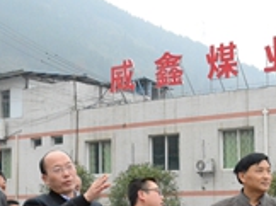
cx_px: 118
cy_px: 142
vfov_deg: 18.3
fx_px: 637
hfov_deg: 24.4
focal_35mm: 80
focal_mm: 18
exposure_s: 1/640
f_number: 10
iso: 6400
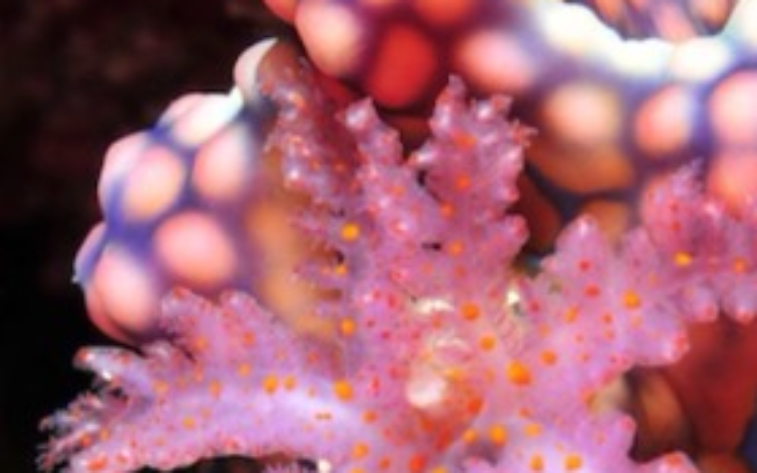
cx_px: 324
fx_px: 3775
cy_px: 430
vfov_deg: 7.2
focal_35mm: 183
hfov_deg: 11.4
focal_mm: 60
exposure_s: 1/60
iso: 200
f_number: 40
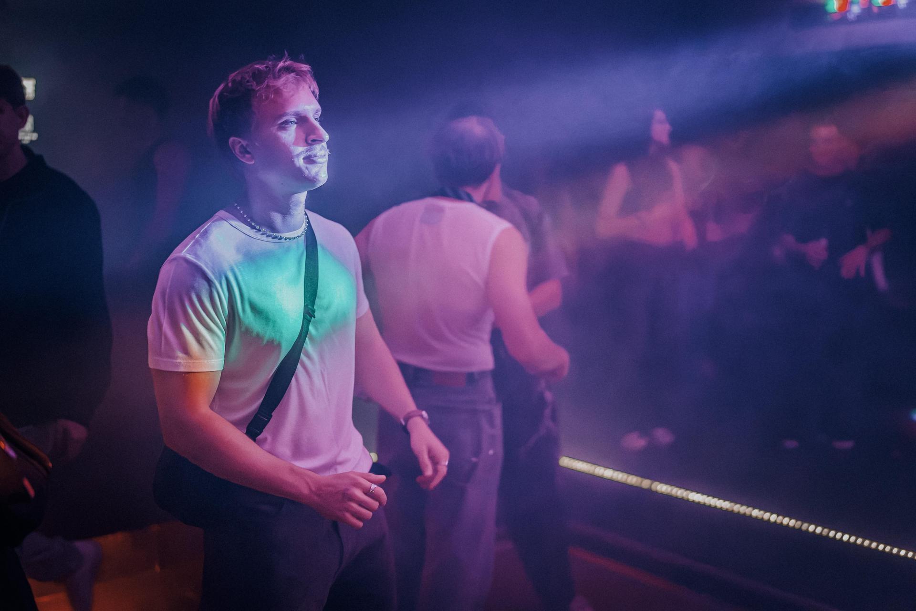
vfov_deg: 37.9
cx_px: 458
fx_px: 890
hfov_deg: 54.4
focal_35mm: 35
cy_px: 306
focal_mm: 35
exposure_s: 1/125
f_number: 1.2
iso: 8000
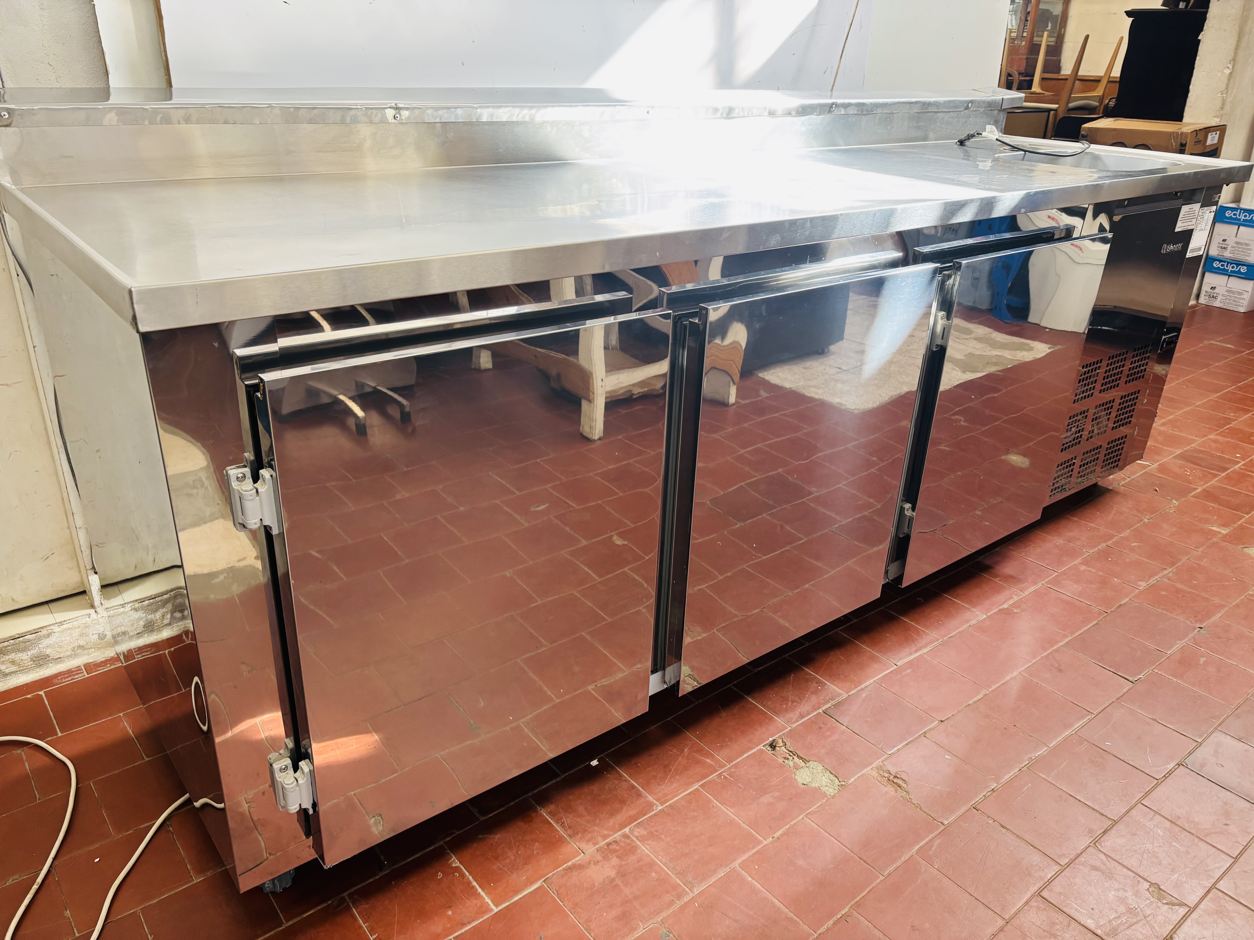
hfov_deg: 67.3
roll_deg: -1.8
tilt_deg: -24.1
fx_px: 942
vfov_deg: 53.1
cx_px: 627
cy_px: 470
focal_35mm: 26
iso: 125
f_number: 1.6
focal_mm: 5.96
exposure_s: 1/105
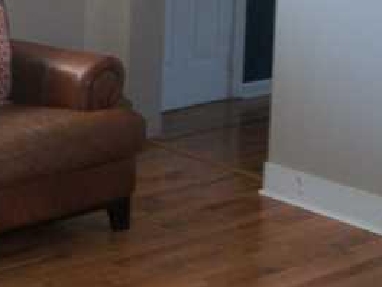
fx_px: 1070
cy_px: 52
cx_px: -113
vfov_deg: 15.1
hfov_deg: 18.8
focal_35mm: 97
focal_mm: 5.7
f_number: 2.9
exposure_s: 1/40
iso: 160
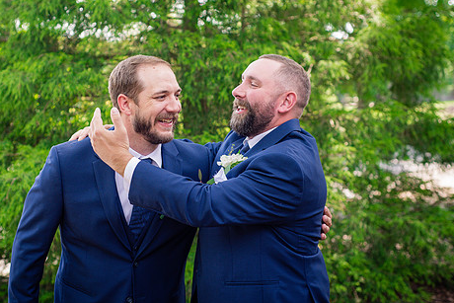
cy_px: 118
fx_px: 795
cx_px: 187
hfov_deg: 31.8
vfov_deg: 21.5
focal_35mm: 63
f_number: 3.2
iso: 400
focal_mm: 50
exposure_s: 1/320
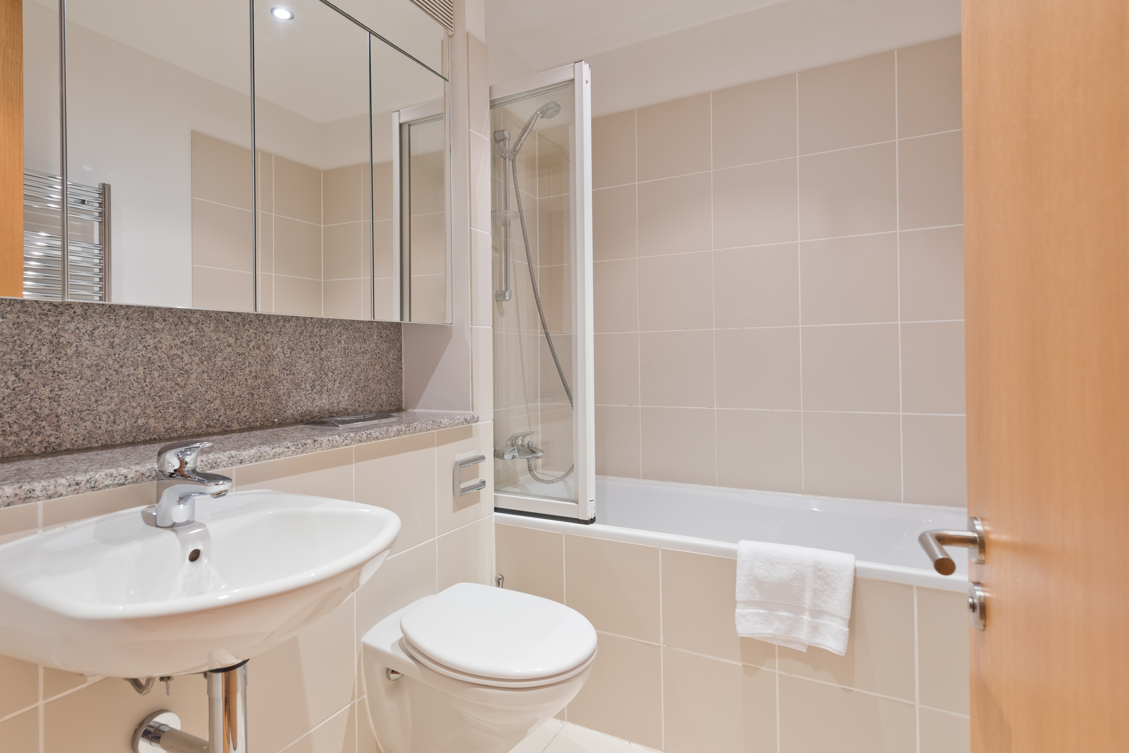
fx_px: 596
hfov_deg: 86.9
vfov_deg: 64.5
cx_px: 548
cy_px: 356
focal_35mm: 19
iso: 400
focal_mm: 18
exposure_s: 1/8
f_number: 7.1
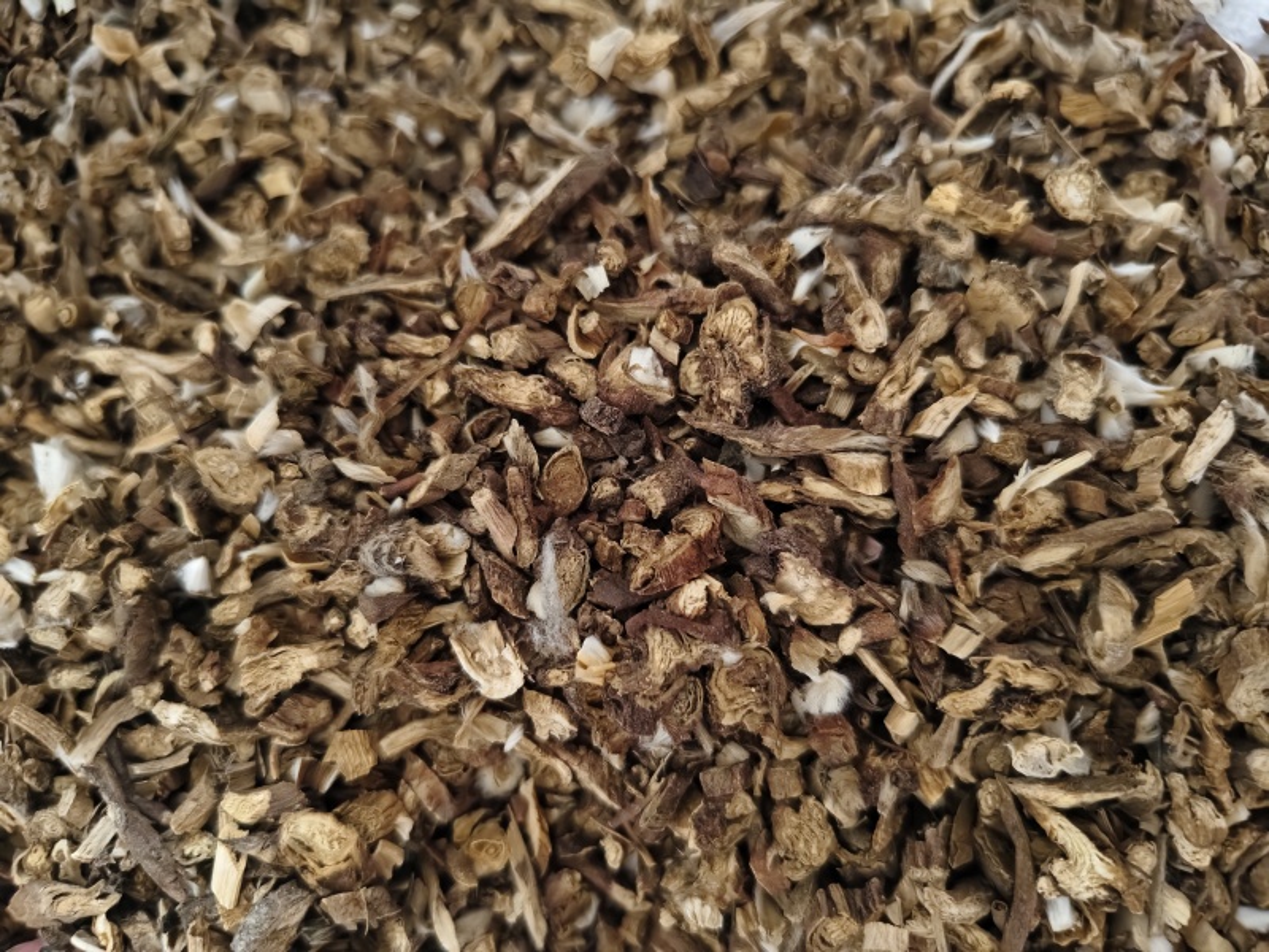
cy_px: 476
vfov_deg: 58.9
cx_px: 634
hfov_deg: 73.9
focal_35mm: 23
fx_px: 843
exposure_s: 1/245
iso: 4743
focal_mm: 5.56
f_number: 1.88
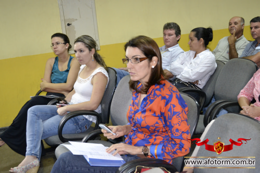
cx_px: 130
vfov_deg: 25.7
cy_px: 86
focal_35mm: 52
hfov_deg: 37.9
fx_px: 379
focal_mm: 35
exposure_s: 1/60
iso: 2200
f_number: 5
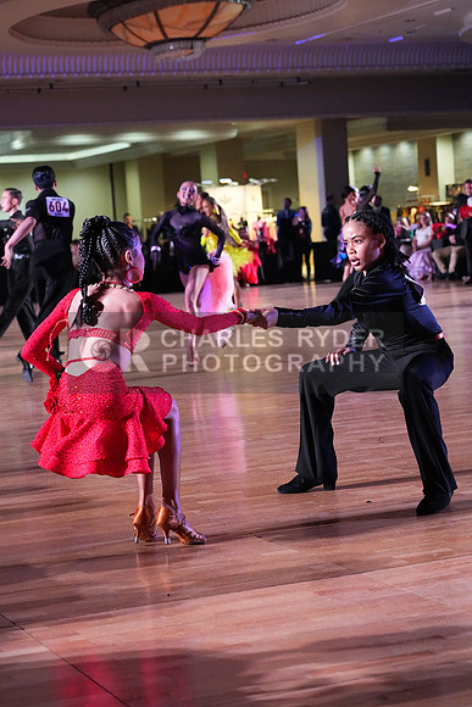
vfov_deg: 25.4
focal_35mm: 80
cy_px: 354
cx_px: 236
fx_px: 1572
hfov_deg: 17.1
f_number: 5
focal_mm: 80
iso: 10000
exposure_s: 1/400
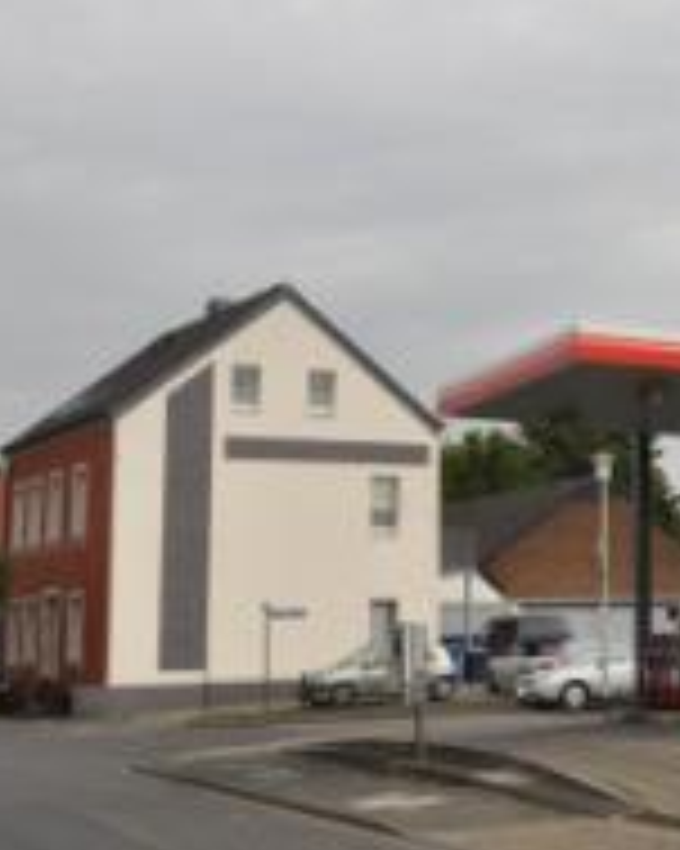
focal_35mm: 80
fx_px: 2014
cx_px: 878
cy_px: 261
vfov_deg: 23.7
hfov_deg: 17.9
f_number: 13
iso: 200
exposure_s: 1/200
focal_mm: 24
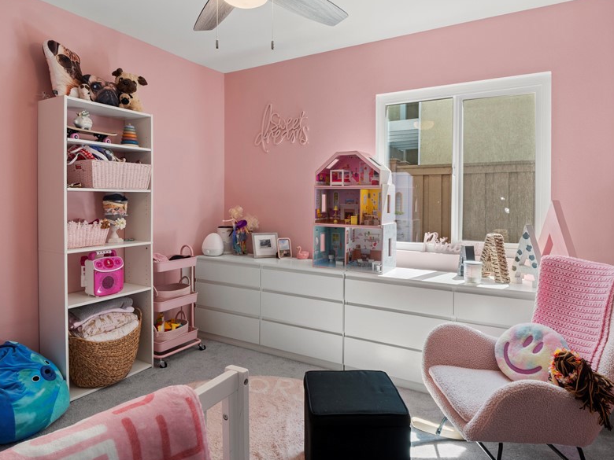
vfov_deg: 63.4
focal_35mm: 21
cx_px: 296
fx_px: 372
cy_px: 218
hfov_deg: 79.0
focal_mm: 8
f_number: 8
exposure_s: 1/3
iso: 200
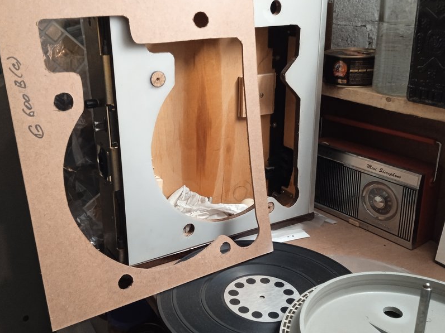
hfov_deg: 51.3
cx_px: 203
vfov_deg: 39.6
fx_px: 463
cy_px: 155
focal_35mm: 36
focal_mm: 3.43
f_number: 2.2
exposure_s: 1/20
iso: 586
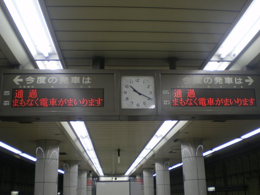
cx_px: 130
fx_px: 285
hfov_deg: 49.0
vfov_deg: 37.7
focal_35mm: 38
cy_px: 98
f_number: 3.1
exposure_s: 1/30
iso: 80
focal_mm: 6.3
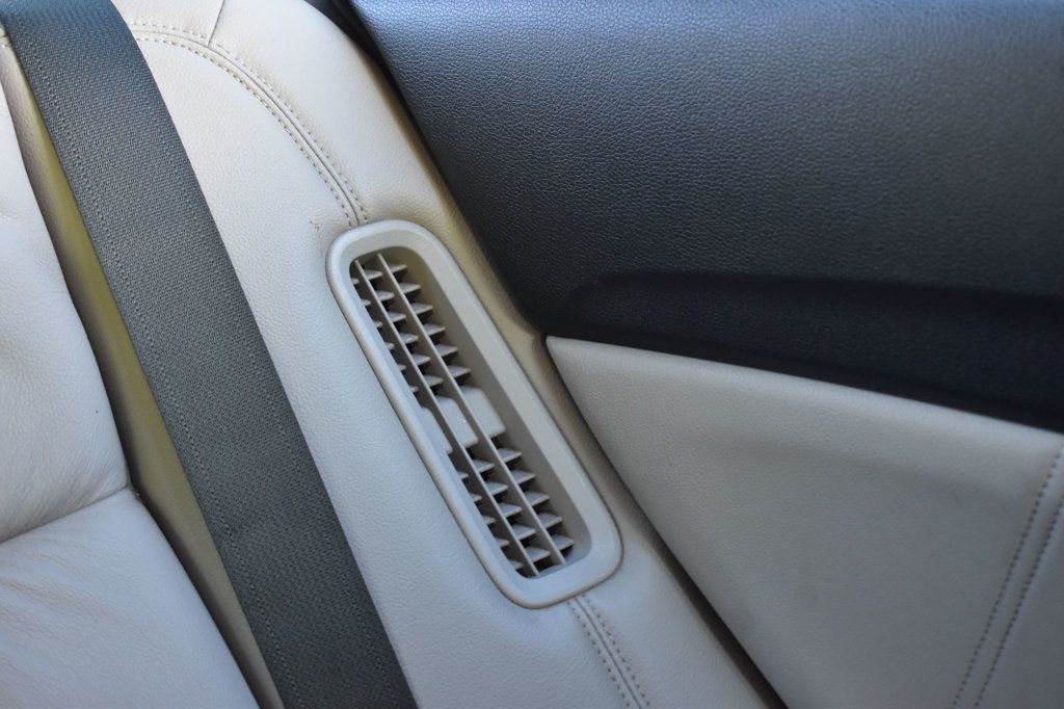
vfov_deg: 29.8
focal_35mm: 45
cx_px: 532
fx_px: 1329
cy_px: 354
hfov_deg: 43.6
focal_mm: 30
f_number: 6.3
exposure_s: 1/15
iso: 1250
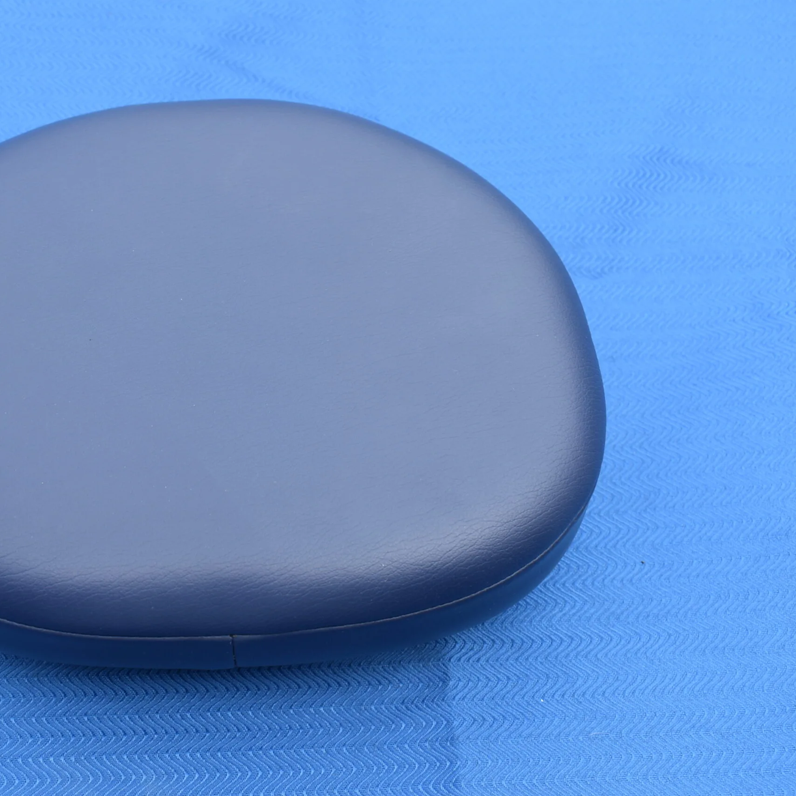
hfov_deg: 36.2
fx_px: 1197
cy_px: 399
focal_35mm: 46
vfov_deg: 36.8
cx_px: 231
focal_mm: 24
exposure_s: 1/320
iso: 200
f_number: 7.1
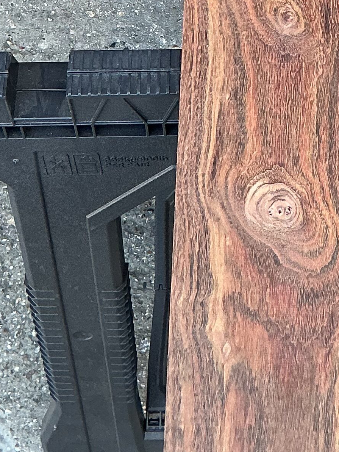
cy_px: -89
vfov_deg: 18.9
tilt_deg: -60.5
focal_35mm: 98
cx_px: 277
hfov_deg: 15.0
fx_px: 1279
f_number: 1.8
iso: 64
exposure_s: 1/120
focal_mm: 3
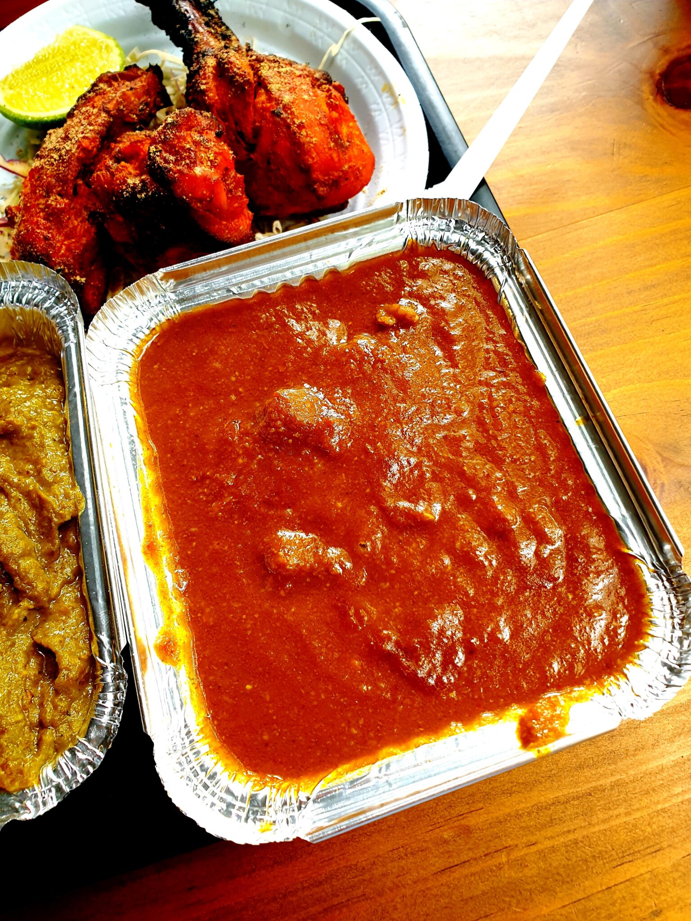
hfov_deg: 53.1
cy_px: 460
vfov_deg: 67.3
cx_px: 346
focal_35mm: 26
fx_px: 692
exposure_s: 1/50
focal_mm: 4.3
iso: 64
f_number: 2.4
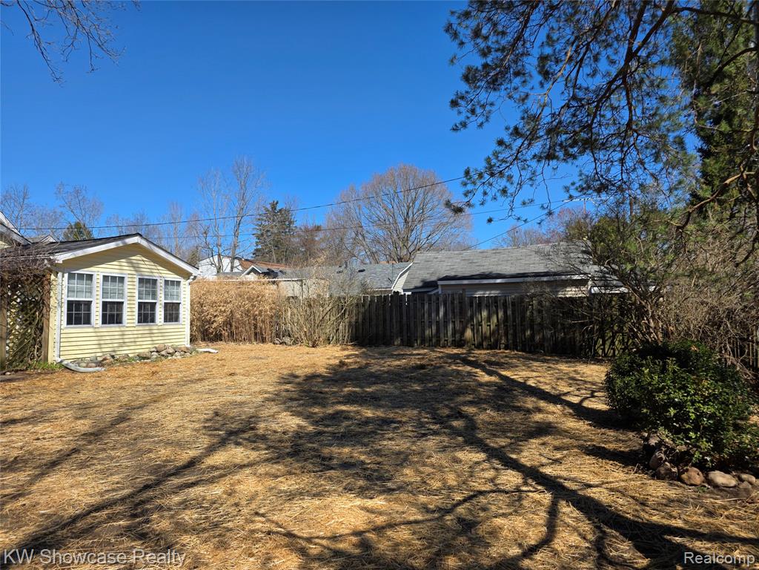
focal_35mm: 23
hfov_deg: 73.9
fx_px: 504
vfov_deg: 58.9
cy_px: 285
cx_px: 380
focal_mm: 6.3
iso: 80
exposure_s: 1/5017
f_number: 1.7
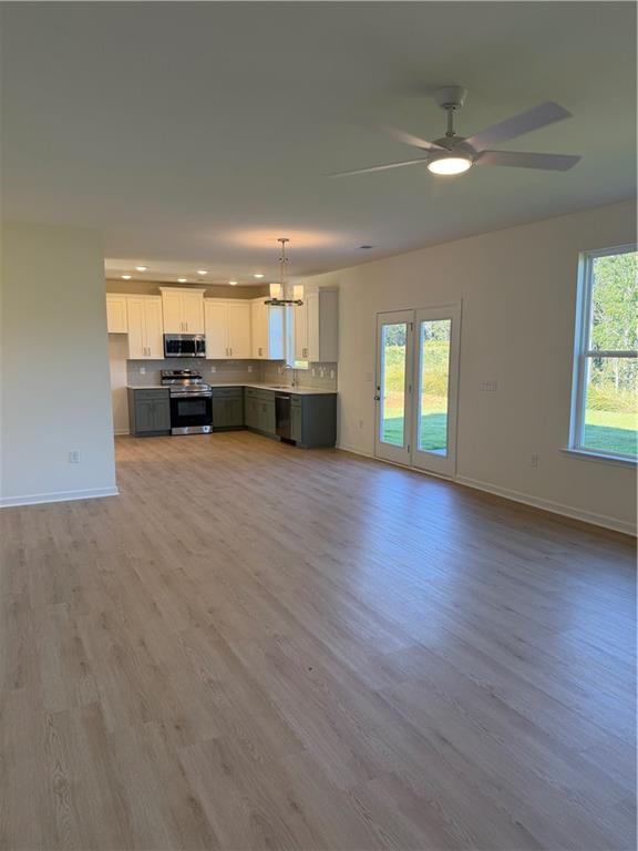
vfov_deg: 71.6
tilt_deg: -8.1
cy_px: 426
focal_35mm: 24
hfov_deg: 56.8
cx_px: 319
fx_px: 590
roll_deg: +0.1
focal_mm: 6.76
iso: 100
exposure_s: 1/184
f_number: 1.78
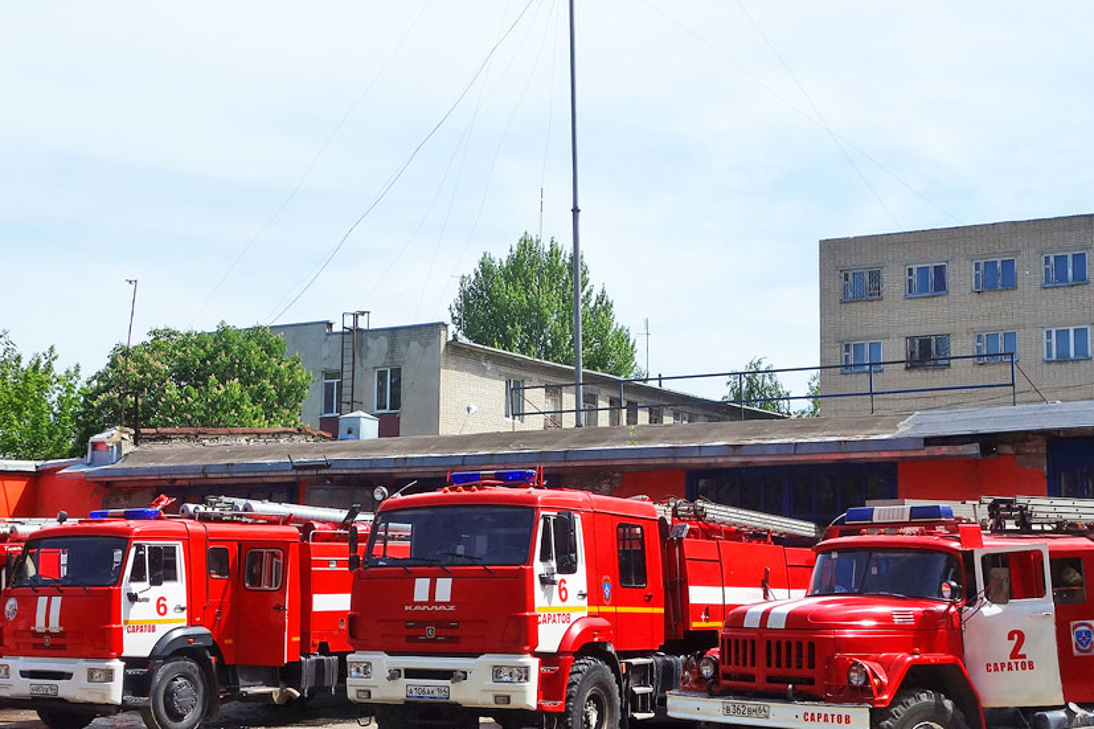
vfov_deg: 29.9
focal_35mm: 45
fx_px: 1367
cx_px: 565
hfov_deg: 43.6
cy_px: 365
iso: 125
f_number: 6.3
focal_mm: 11.6
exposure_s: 1/500
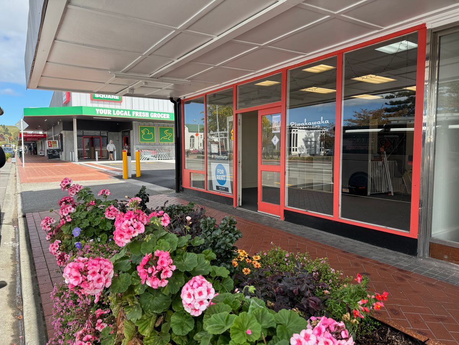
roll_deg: -0.2
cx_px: 230
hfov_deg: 71.6
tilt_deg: -4.4
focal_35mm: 24
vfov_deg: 56.8
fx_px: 318
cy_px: 172
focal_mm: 6.76
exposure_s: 1/1311
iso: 80
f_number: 1.78
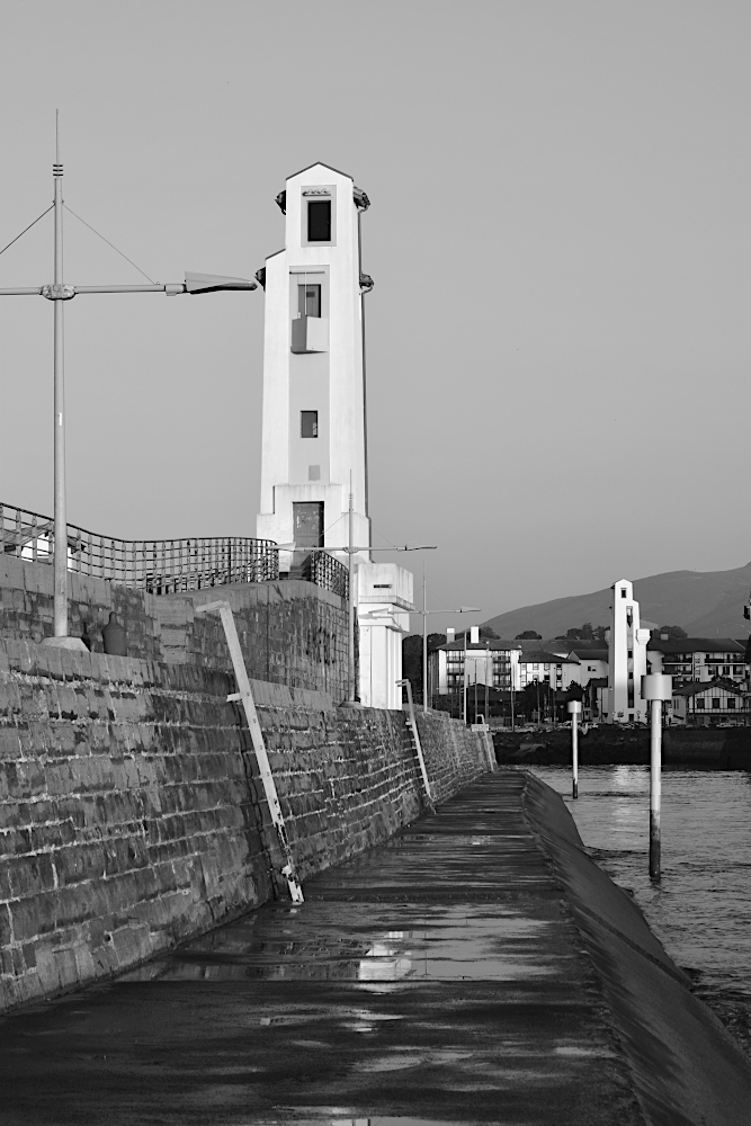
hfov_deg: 16.6
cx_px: 376
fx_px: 2580
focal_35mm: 82
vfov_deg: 24.6
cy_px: 563
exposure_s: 1/125
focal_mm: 55
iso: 125
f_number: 10
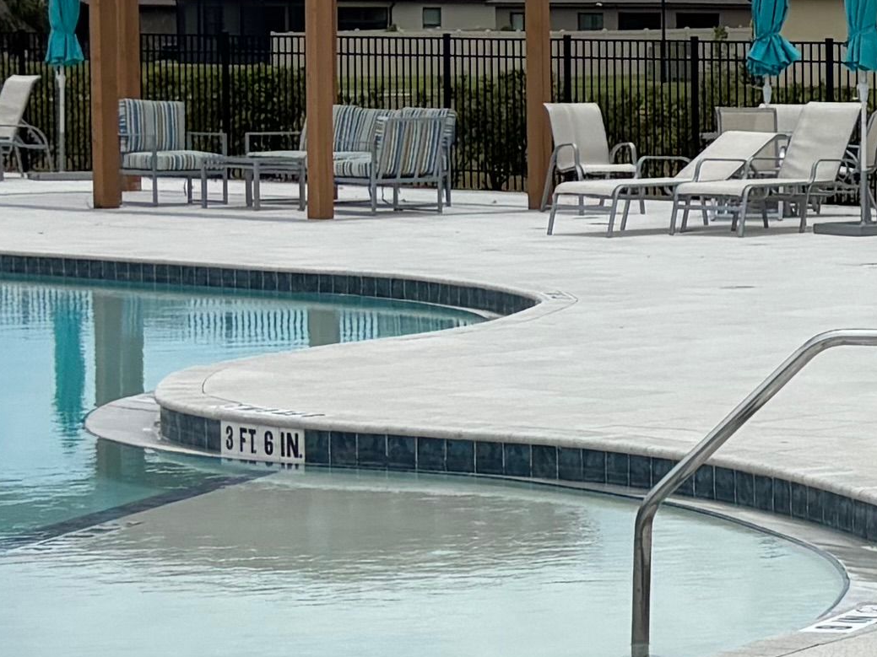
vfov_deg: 10.3
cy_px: 140
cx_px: 1825
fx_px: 3623
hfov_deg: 12.1
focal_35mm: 143
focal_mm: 5.96
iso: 50
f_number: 1.6
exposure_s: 1/7194
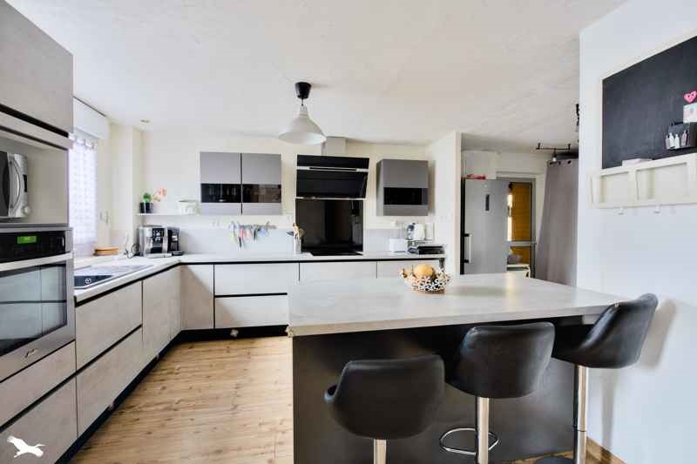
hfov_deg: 96.7
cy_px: 232
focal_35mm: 16
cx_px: 348
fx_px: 310
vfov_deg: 73.7
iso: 800
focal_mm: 16
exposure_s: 1/5
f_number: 8
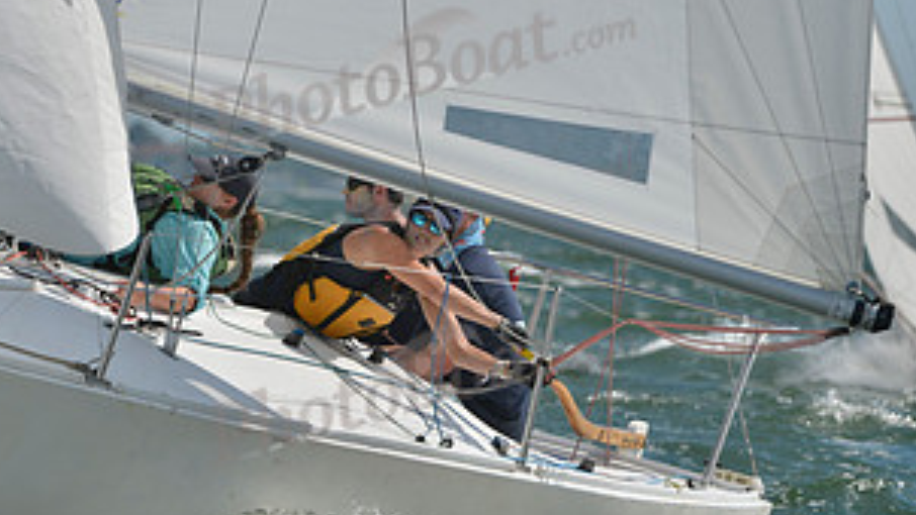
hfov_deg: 3.0
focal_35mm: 724
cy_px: 271
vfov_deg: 1.7
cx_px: 55
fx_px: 17588
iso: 200
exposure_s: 1/1000
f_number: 8
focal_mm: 360
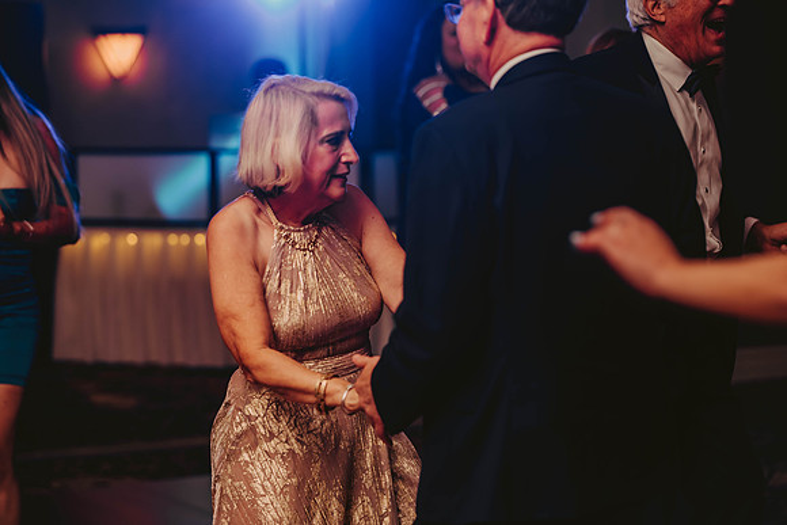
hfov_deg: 20.0
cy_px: 262
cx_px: 394
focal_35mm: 102
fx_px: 2230
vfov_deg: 13.4
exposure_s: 1/60
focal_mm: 102
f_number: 2.8
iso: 800
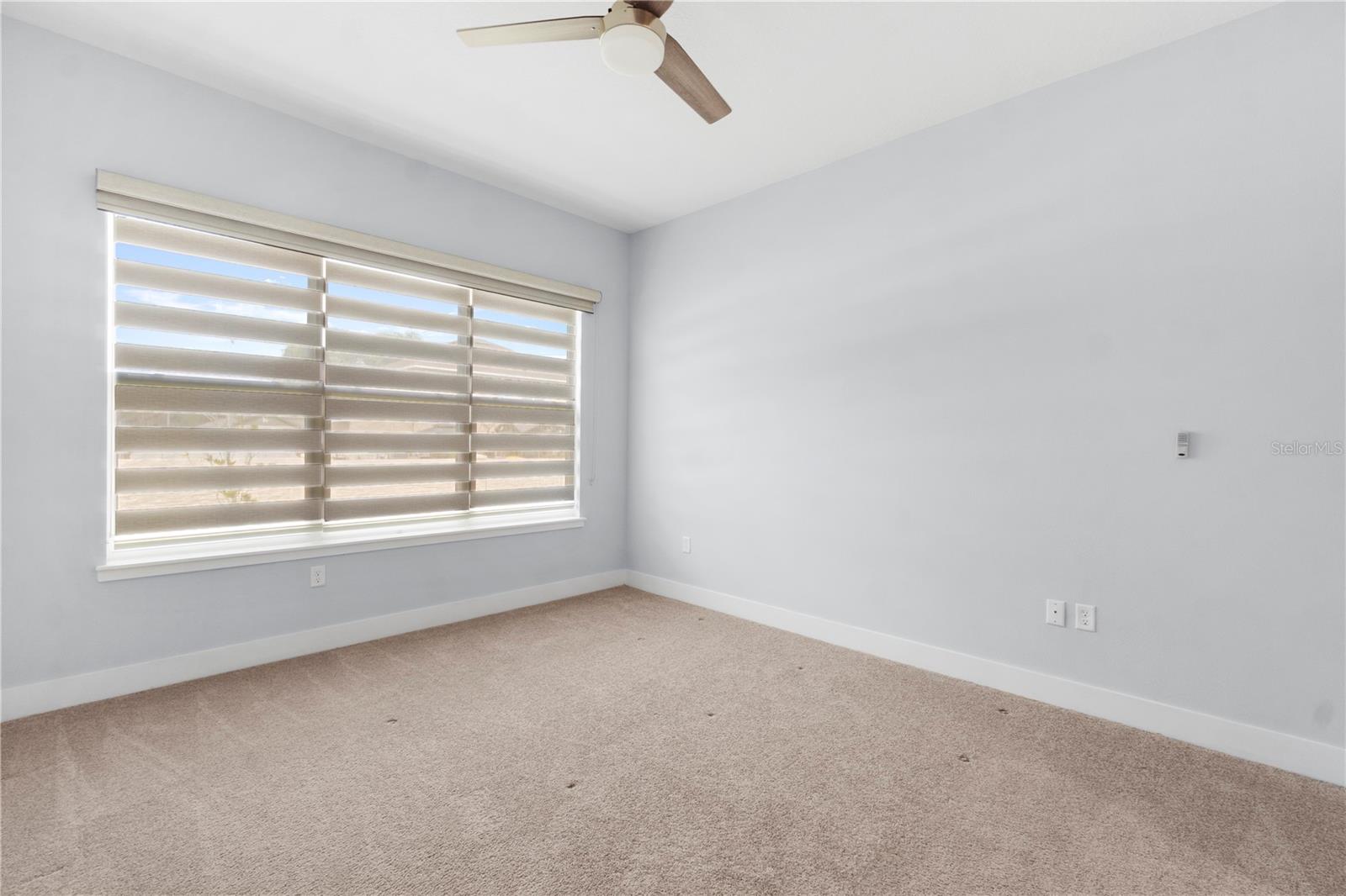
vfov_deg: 77.3
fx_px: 561
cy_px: 448
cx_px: 673
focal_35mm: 15
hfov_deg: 100.4
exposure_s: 1/3
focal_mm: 10
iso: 100
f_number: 9
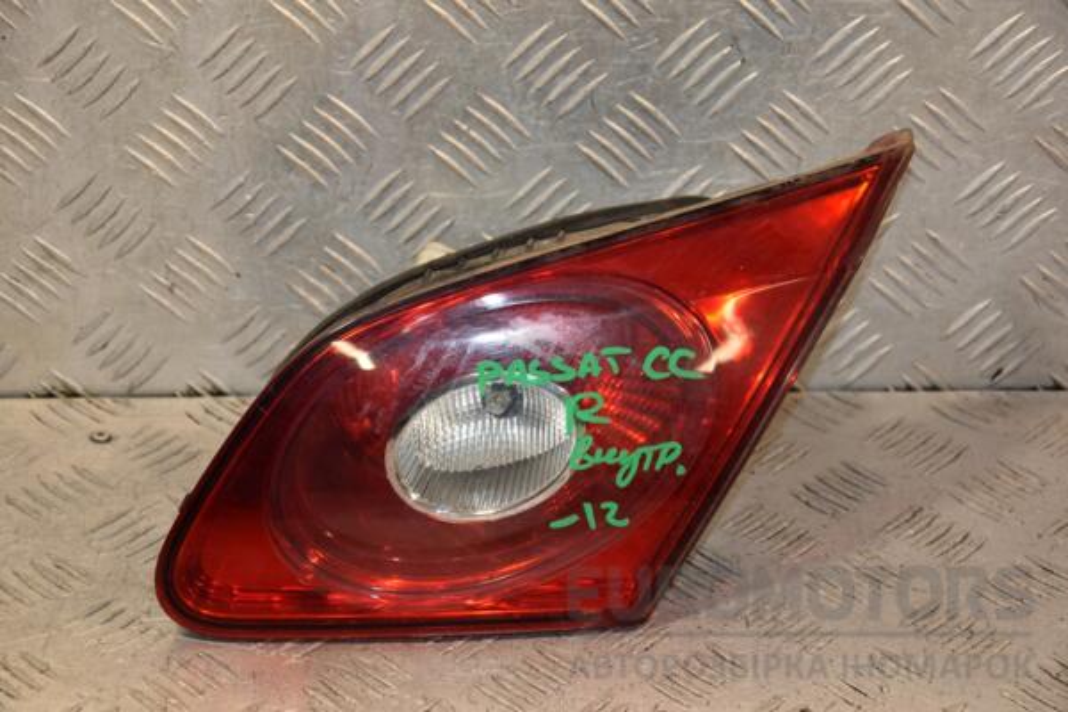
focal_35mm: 93
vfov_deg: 14.7
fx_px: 2759
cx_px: 534
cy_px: 356
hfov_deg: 21.9
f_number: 5.3
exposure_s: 1/160
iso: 800
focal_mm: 62
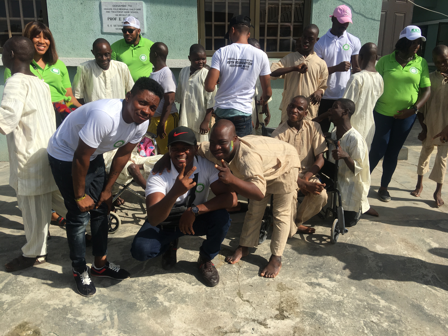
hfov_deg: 61.7
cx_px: 224
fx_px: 375
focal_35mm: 29
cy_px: 168
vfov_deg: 48.2
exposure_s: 1/1832
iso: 25
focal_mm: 4.15
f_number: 2.2
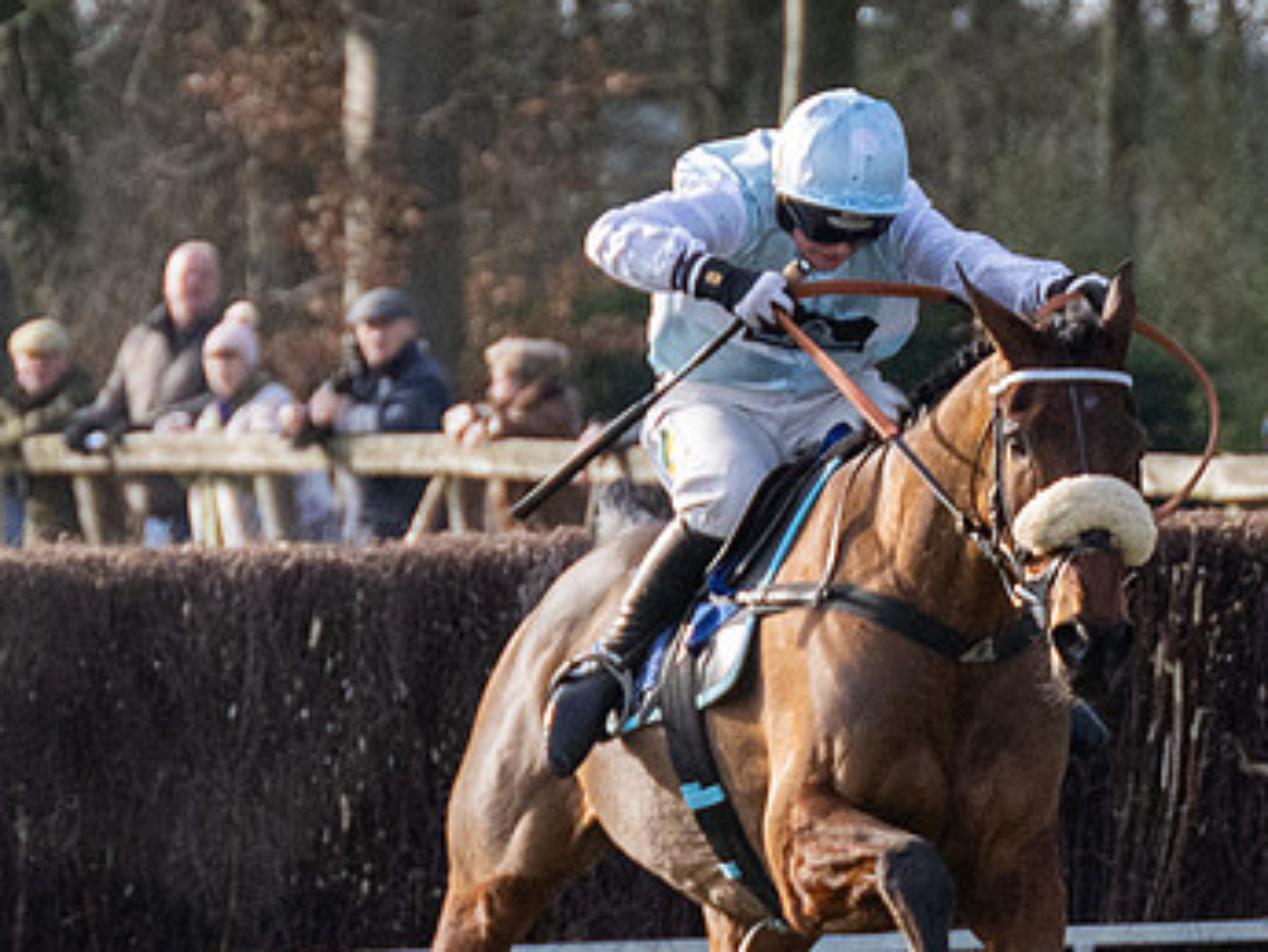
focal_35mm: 568
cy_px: 555
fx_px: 20813
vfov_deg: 2.6
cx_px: 288
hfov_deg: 3.5
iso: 800
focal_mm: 101
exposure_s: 1/4000
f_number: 4
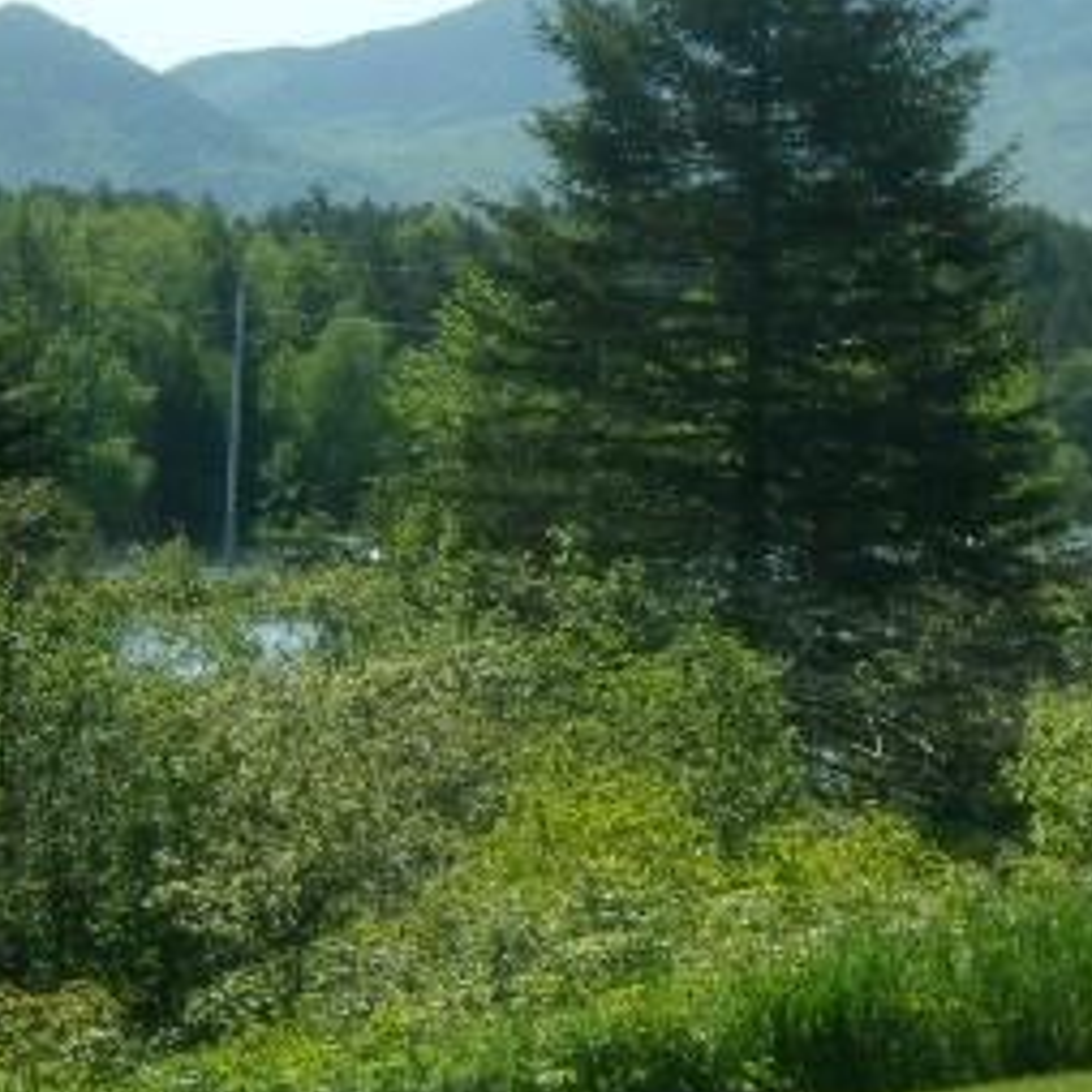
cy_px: 168
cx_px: 714
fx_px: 8601
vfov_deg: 7.3
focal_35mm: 241
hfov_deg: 7.3
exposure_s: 1/280
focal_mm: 19.6
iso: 80
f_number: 6.6
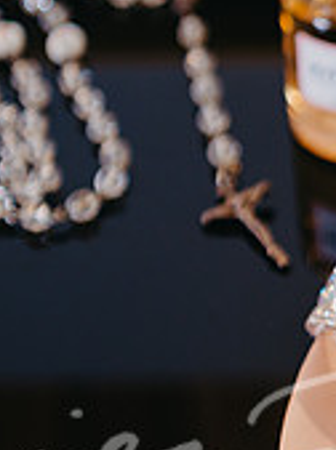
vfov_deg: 11.5
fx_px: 2235
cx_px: 512
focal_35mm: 172
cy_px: 168
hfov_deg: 8.4
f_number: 2.8
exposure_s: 1/60
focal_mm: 52
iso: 500
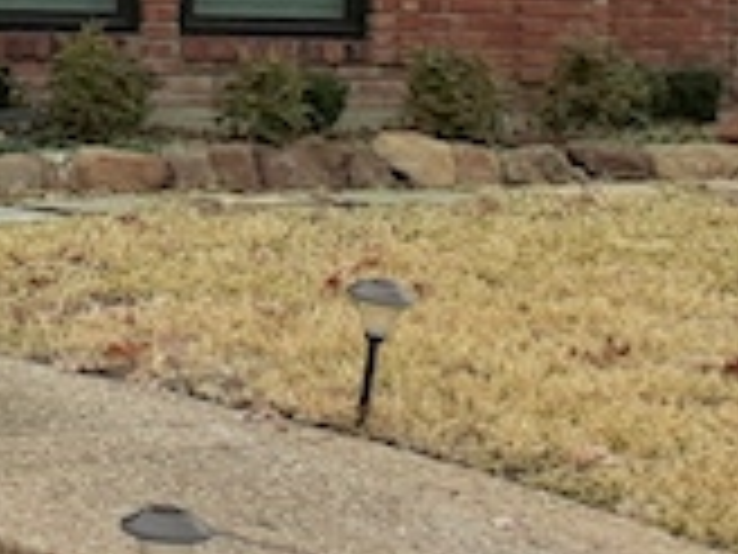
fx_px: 2814
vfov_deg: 10.9
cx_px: -117
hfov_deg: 14.5
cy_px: -207
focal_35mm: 132
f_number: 1.9
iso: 40
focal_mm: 2.91
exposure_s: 1/675
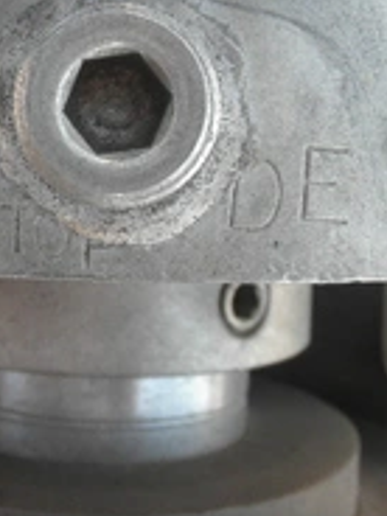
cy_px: 143
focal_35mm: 61
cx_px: 36
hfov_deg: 23.4
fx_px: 909
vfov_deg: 31.2
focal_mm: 5
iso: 64
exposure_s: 1/60
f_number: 3
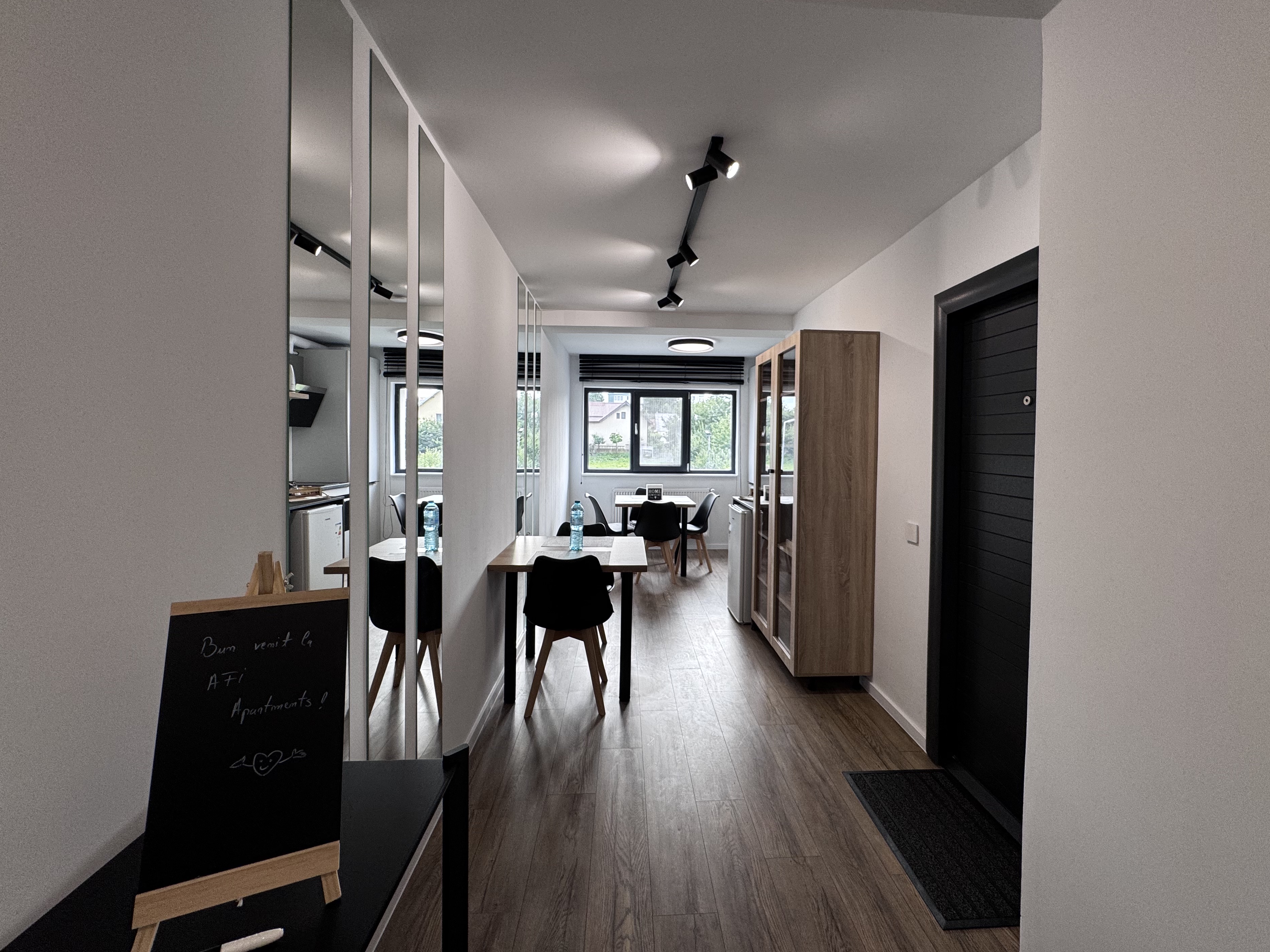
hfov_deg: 98.1
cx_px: 666
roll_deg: -0.5
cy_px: 447
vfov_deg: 81.7
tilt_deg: -0.8
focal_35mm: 15
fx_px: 550
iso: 100
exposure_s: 1/100
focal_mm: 2.22
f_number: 2.2
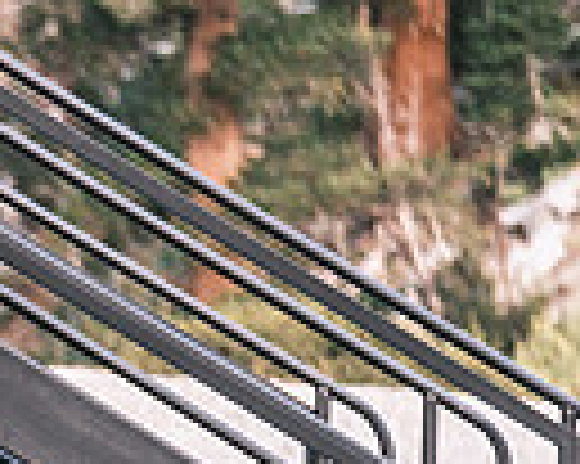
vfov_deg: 1.8
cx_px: -656
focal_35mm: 854
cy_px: 705
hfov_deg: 2.3
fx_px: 14648
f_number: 2.8
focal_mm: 134.4
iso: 400
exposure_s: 1/850
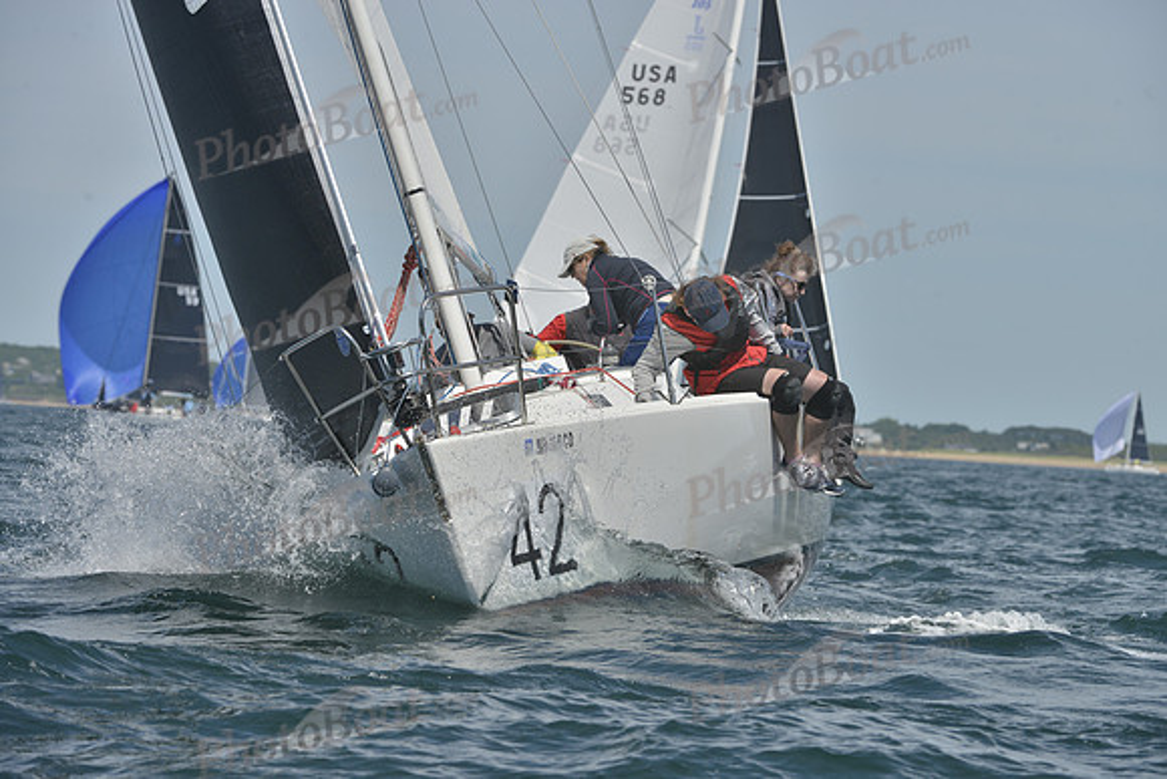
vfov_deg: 5.1
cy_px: 390
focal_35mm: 270
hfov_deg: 7.6
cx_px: 584
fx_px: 8754
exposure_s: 1/800
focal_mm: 270
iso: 280
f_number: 11
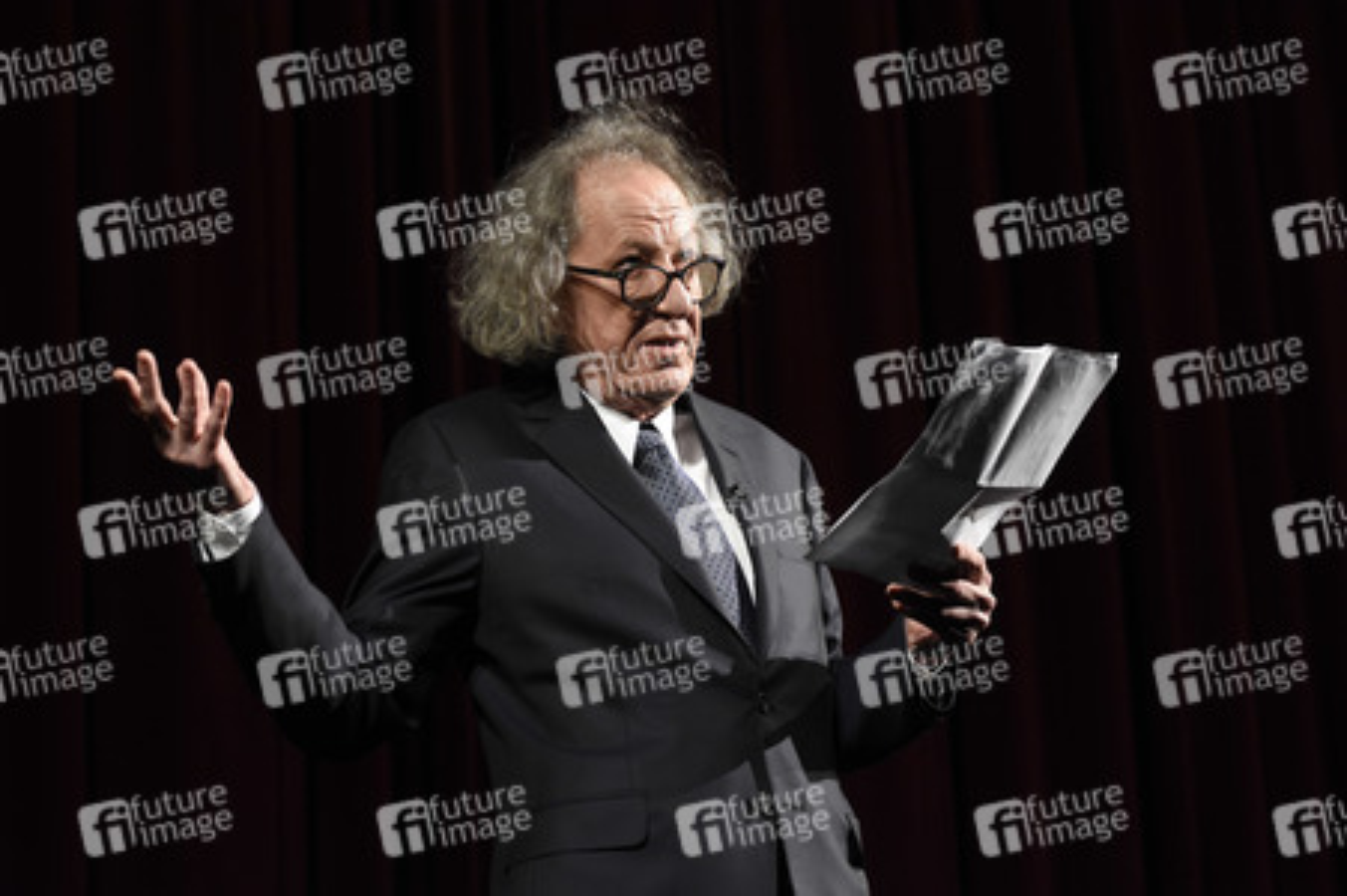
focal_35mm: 105
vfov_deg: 13.0
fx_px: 3926
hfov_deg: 19.5
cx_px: 674
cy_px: 448
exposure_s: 1/400
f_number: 3.5
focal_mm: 70
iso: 2000
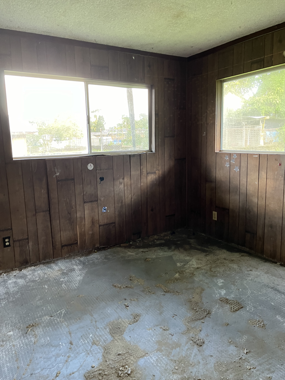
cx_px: 142
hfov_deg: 53.1
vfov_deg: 67.3
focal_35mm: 26
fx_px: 285
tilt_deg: -9.2
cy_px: 190
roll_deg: +2.3
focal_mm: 5.1
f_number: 1.6
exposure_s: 1/60
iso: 250
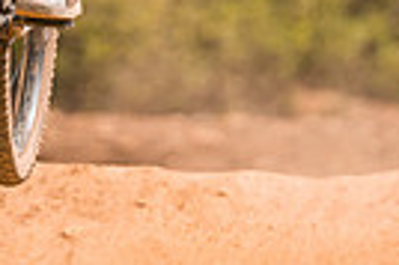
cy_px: -52
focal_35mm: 1106
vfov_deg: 1.2
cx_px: 12
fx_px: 12243
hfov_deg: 1.9
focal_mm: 200
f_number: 2.8
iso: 280
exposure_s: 1/1600
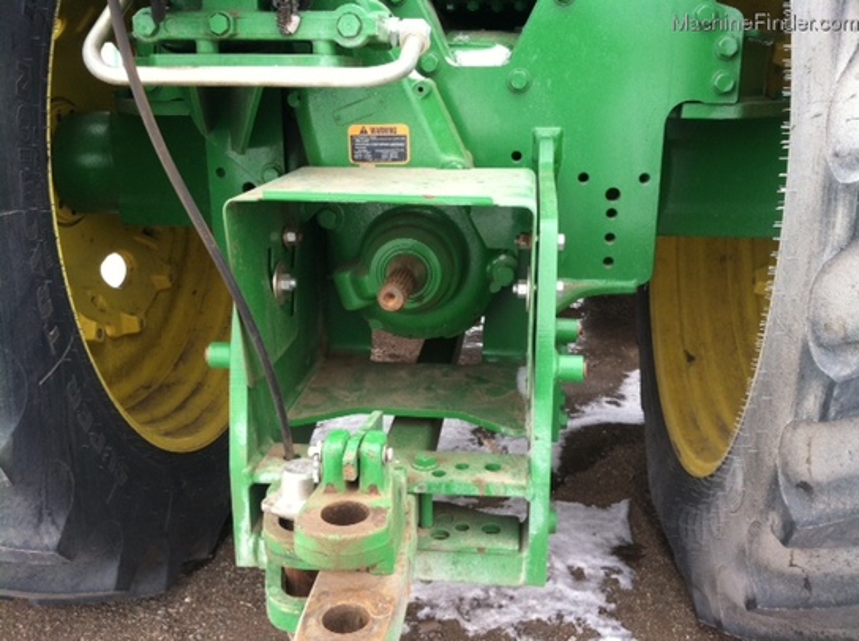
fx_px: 867
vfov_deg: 40.6
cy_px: 320
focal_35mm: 35
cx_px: 430
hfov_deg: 52.7
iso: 80
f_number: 2.8
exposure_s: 1/161
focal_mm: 3.85
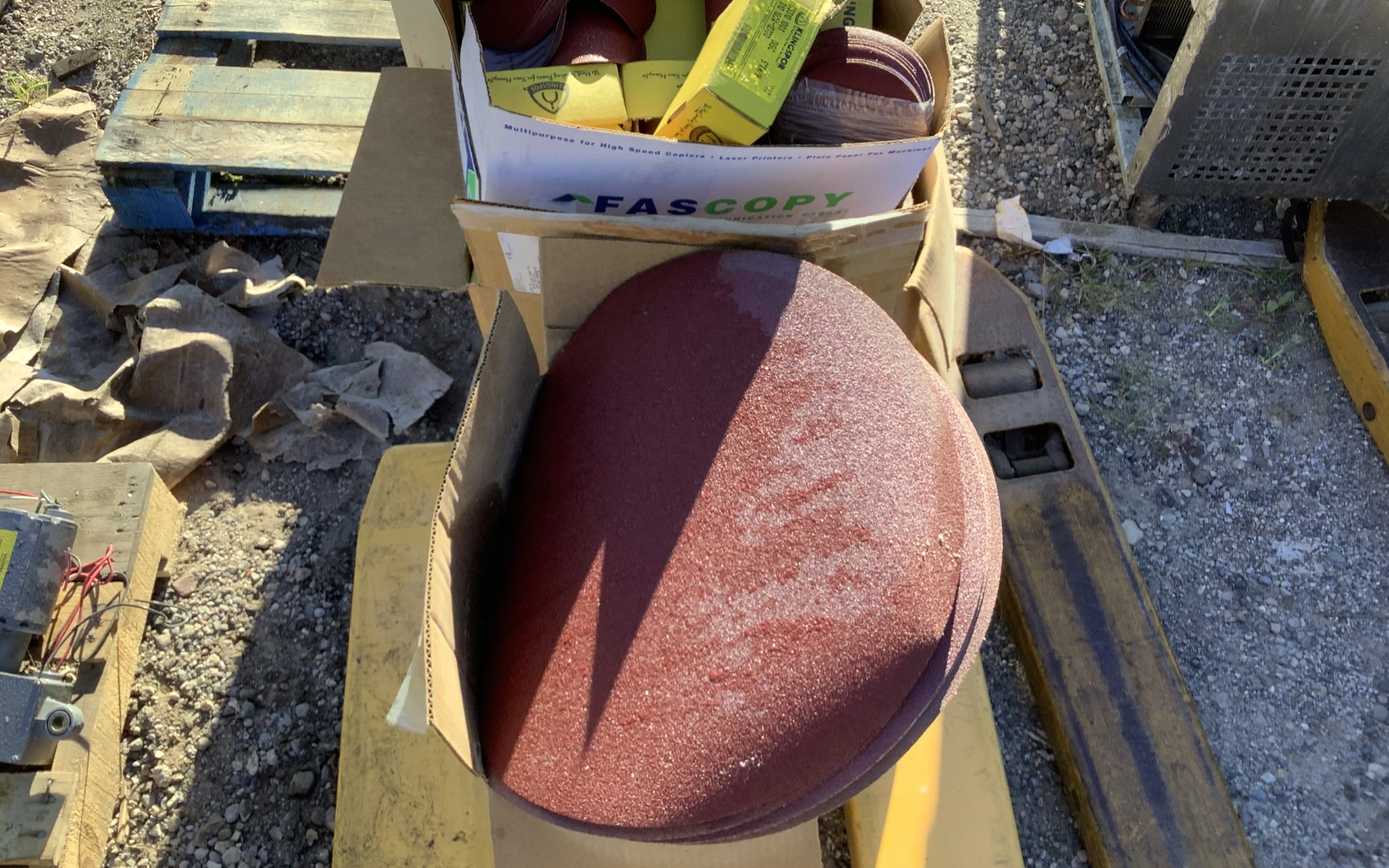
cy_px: 371
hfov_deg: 58.1
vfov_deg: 38.2
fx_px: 1249
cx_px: 694
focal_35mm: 33
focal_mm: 3.3
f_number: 2.4
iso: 25
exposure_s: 1/142
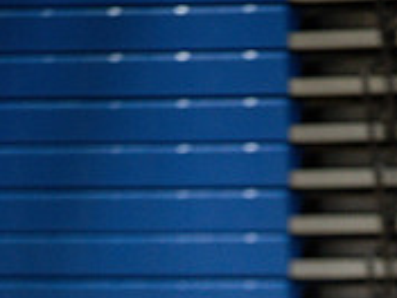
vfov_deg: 3.3
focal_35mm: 454
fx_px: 5207
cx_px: 336
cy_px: 481
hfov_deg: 4.4
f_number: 4
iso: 4500
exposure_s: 1/500
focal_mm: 185
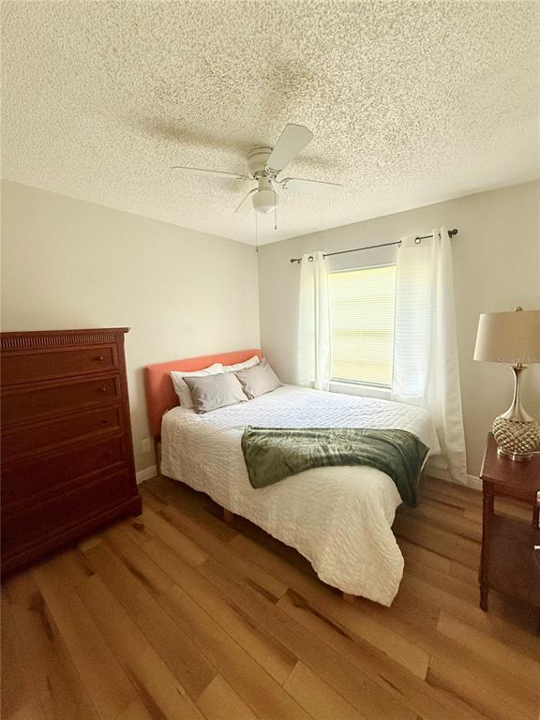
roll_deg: +1.6
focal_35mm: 14
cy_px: 360
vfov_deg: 102.1
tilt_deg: -7.6
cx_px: 270
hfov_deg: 85.7
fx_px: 291
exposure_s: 1/99
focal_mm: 2.22
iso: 320
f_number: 2.2
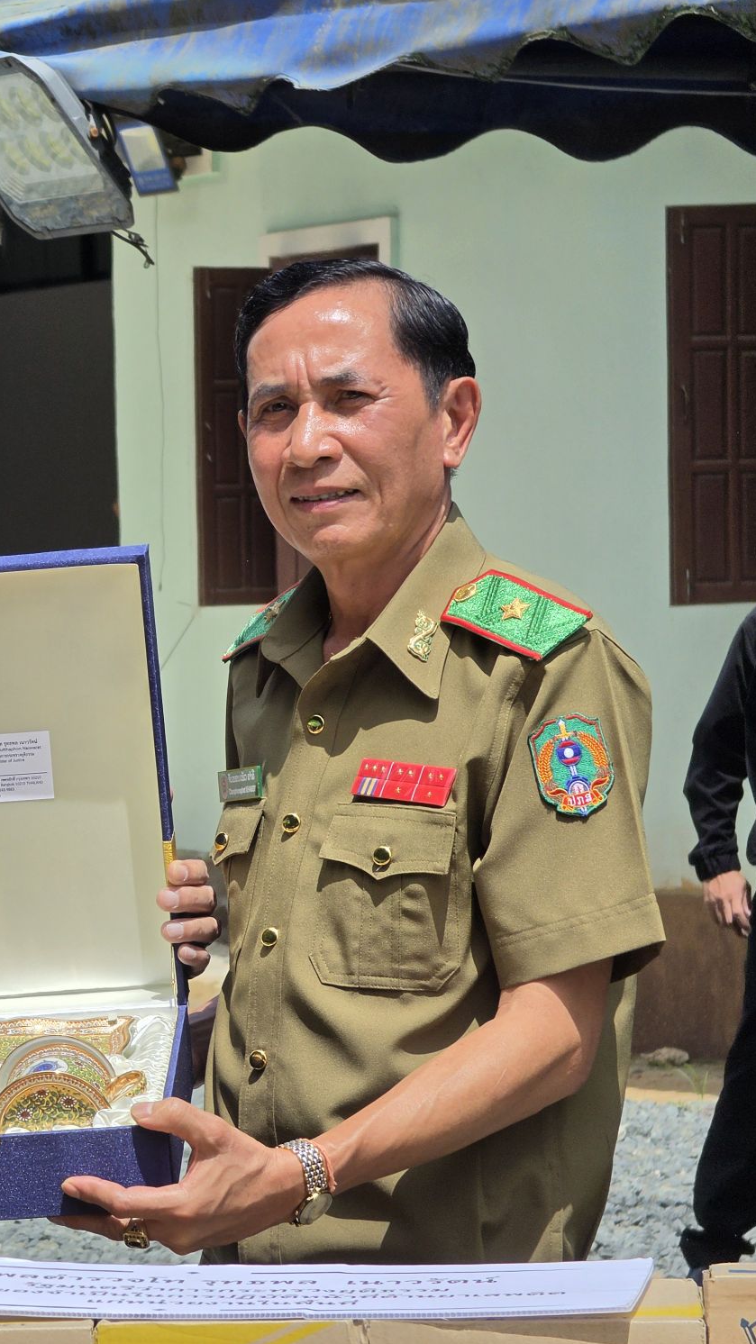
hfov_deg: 7.2
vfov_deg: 12.8
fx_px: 5988
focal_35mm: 168
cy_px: 674
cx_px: -126
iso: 50
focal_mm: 18.6
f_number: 2.9
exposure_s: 1/2246
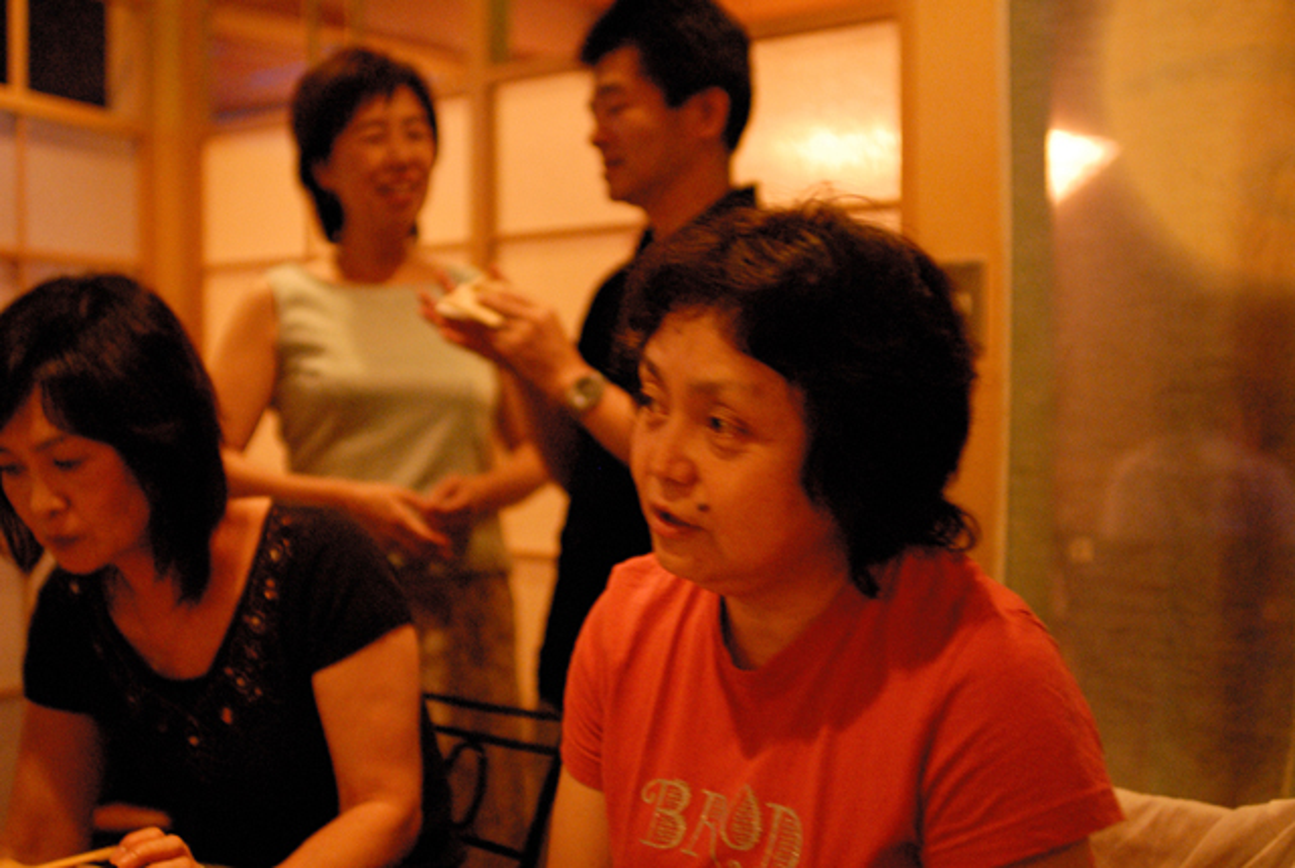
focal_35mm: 42
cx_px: 648
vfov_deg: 32.0
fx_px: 1513
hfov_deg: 46.3
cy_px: 434
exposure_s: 1/25
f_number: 1.4
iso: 1600
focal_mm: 28
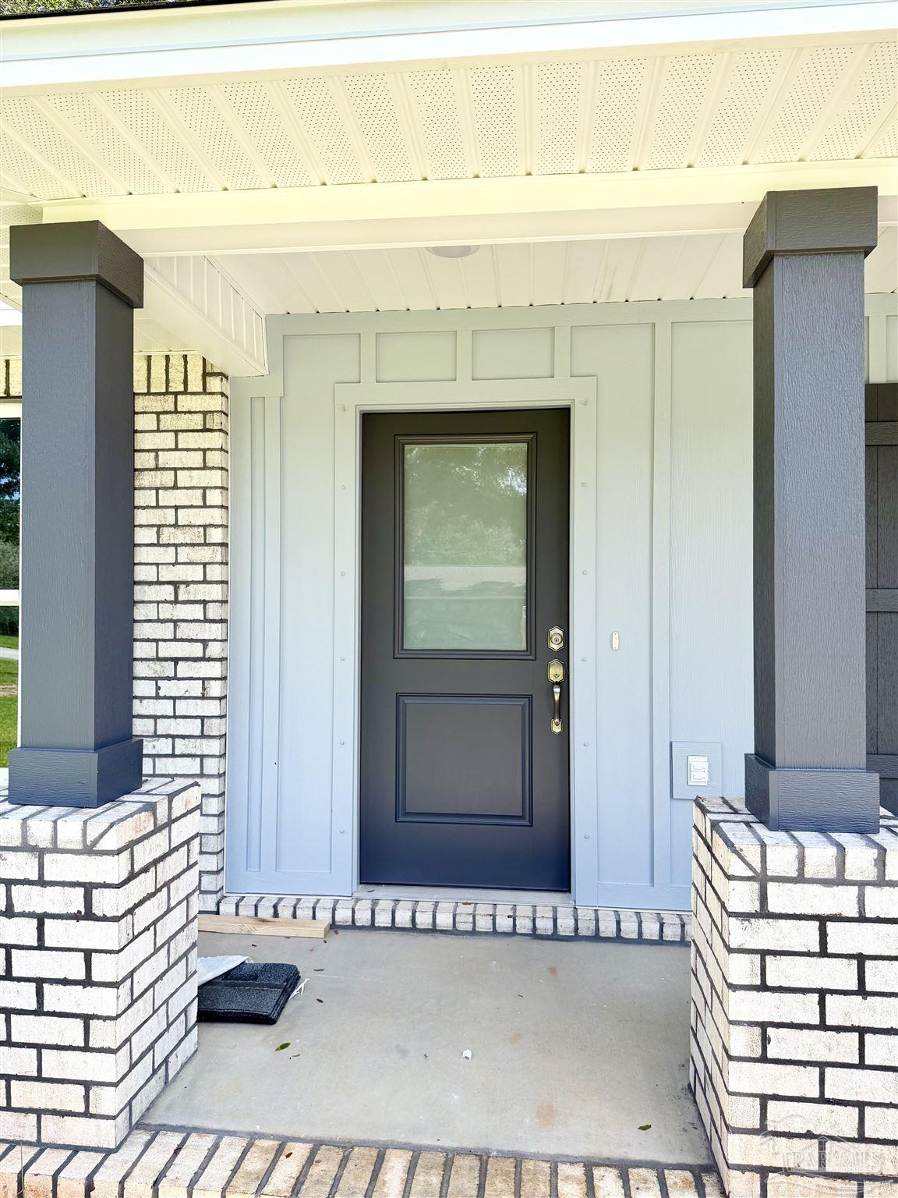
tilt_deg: +0.6
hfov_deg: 56.8
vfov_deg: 71.6
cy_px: 599
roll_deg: -0.6
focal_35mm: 24
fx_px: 830
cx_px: 449
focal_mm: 6.76
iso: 80
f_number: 1.78
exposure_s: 1/1855
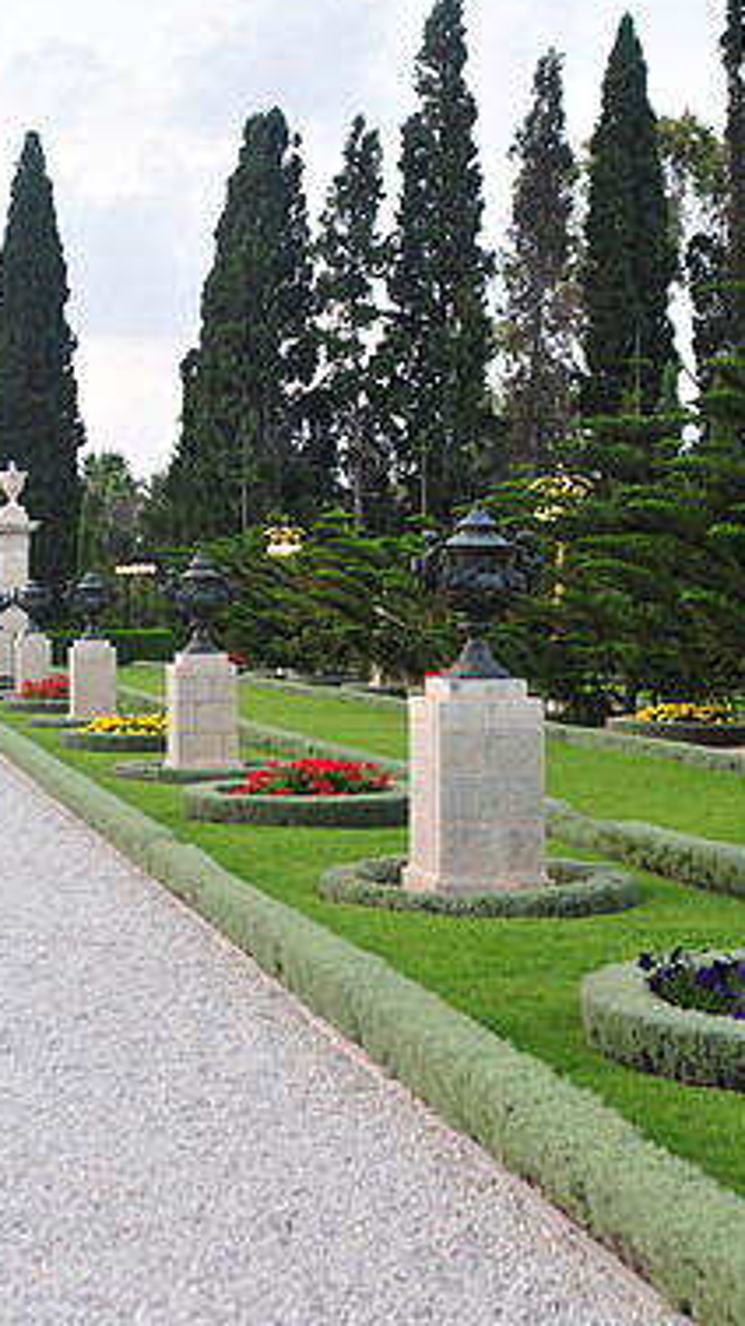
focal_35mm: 58
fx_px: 2037
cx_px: -186
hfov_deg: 19.3
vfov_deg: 36.0
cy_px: 652
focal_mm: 24
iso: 200
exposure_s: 1/125
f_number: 2.8
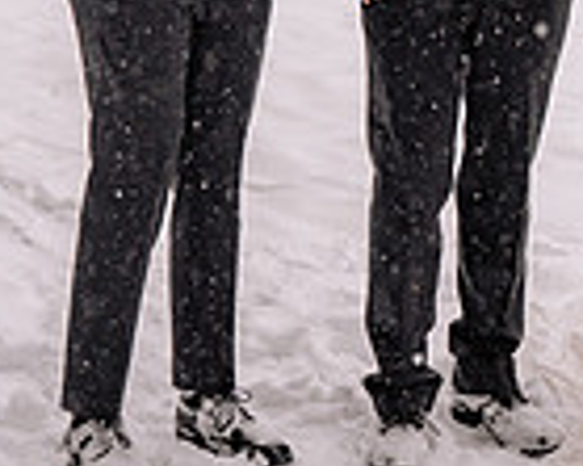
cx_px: 654
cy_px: -212
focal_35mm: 140
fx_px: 2414
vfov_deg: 10.7
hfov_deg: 13.5
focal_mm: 35
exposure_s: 1/250
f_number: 5
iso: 1250
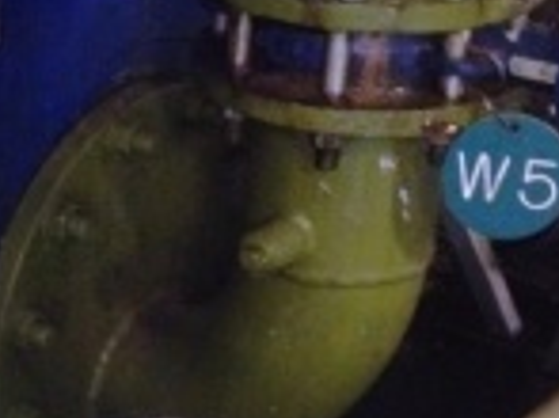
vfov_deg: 13.5
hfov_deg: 18.0
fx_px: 1726
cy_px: 467
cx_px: 19
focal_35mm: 107
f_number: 2.4
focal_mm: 4.28
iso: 800
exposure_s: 1/15
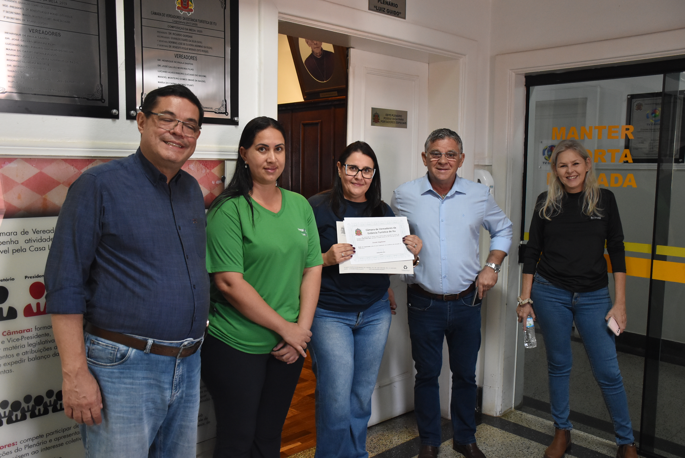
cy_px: 229
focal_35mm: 33
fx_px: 628
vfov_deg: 40.0
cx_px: 342
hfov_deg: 57.2
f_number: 3.5
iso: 1600
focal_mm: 22
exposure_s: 1/60
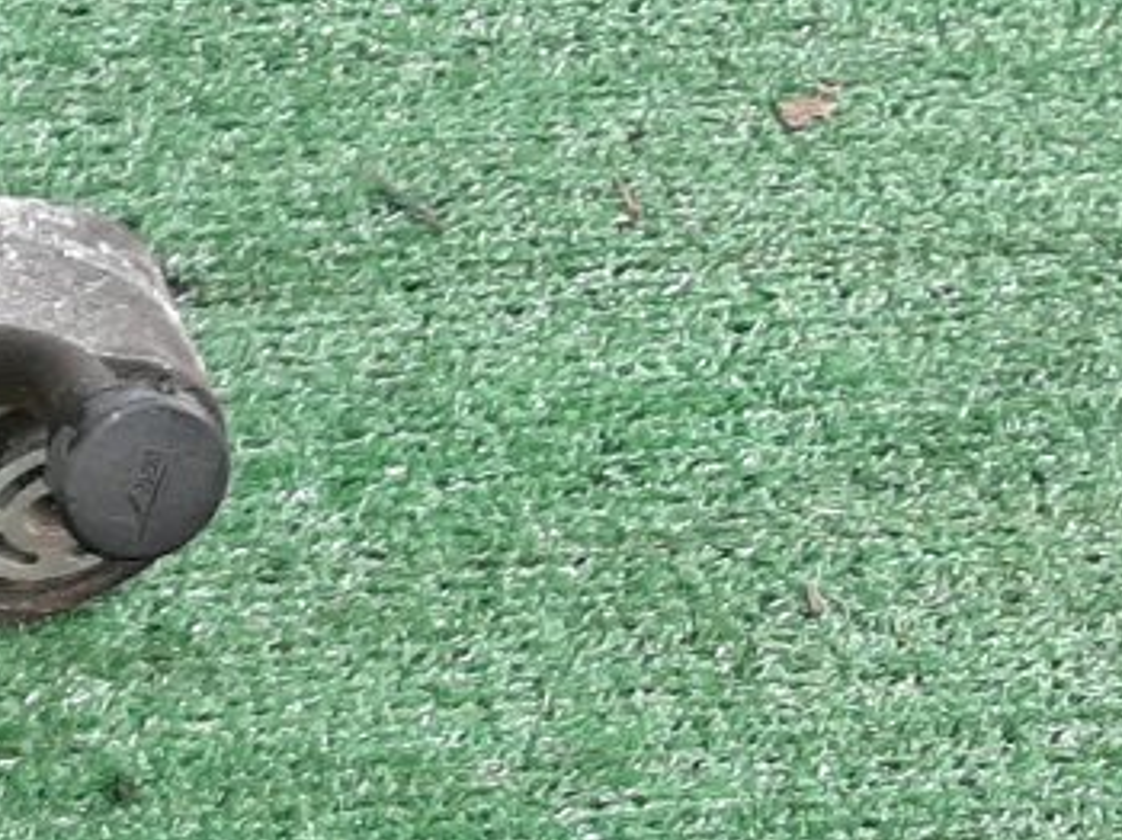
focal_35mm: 107
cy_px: 991
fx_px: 3466
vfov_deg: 13.5
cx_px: -795
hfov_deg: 16.0
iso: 242
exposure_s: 1/50
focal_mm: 3.93
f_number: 1.7
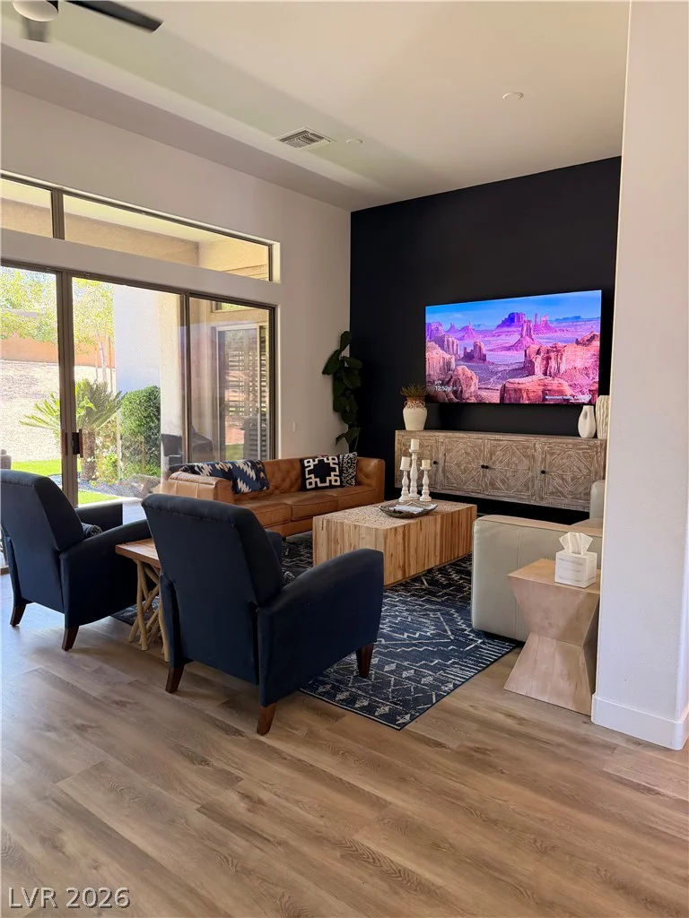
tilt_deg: -5.4
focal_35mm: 24
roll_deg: -1.0
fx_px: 637
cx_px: 344
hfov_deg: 56.8
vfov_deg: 71.6
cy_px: 459
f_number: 1.78
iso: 200
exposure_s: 1/88
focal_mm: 6.76
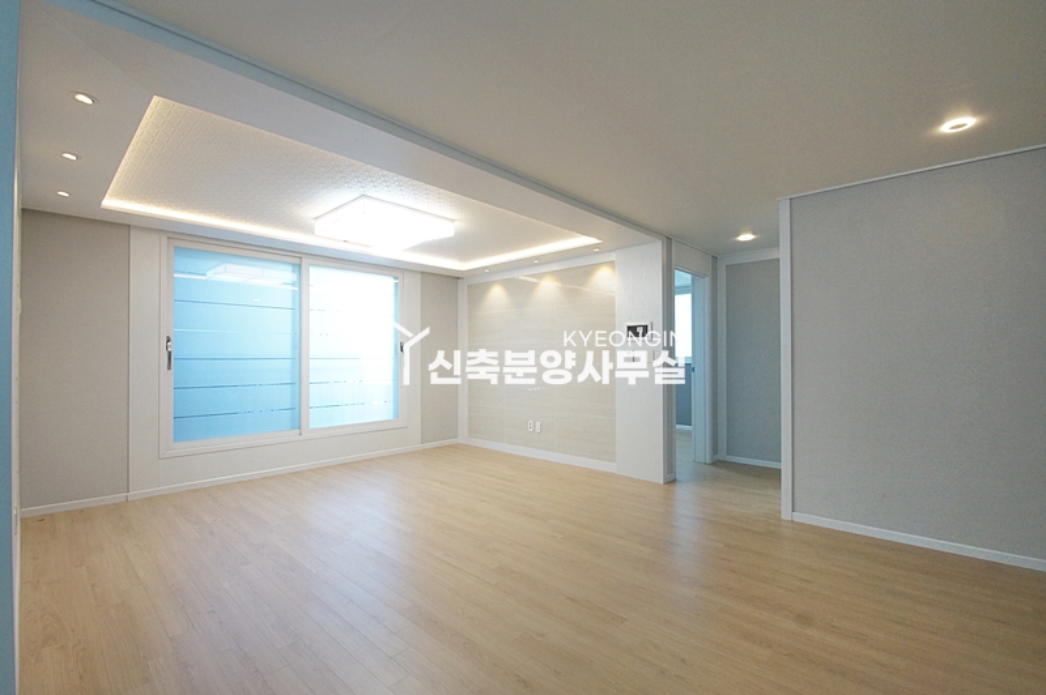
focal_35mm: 15
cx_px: 523
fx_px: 435
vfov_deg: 77.2
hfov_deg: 100.4
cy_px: 348
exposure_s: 1/60
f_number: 7.1
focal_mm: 10
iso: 1600
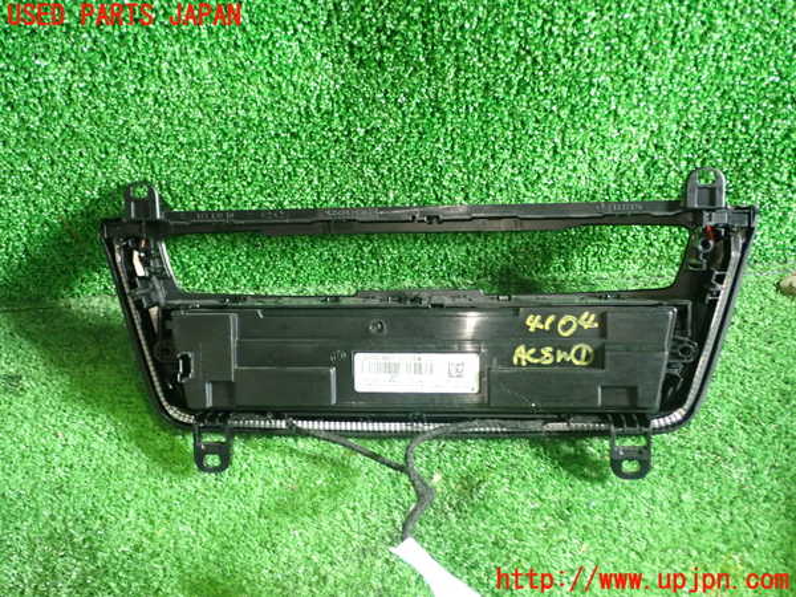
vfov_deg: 37.7
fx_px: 874
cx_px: 398
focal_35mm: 38
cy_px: 298
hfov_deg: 49.0
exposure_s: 1/40
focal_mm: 6.83
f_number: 2.7
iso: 800
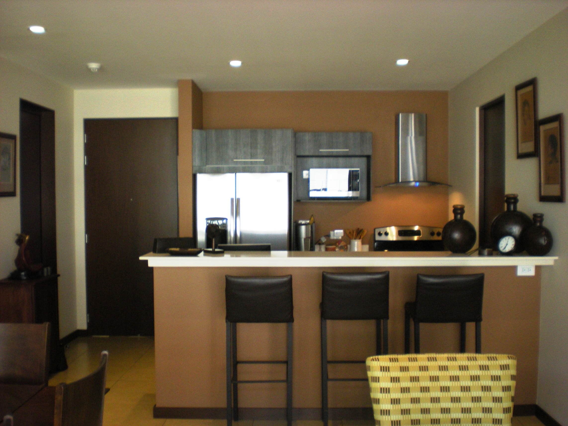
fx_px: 624
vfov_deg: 37.7
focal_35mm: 38
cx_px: 284
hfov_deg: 49.0
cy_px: 213
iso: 200
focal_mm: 6.3
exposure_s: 1/48.4
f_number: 3.1
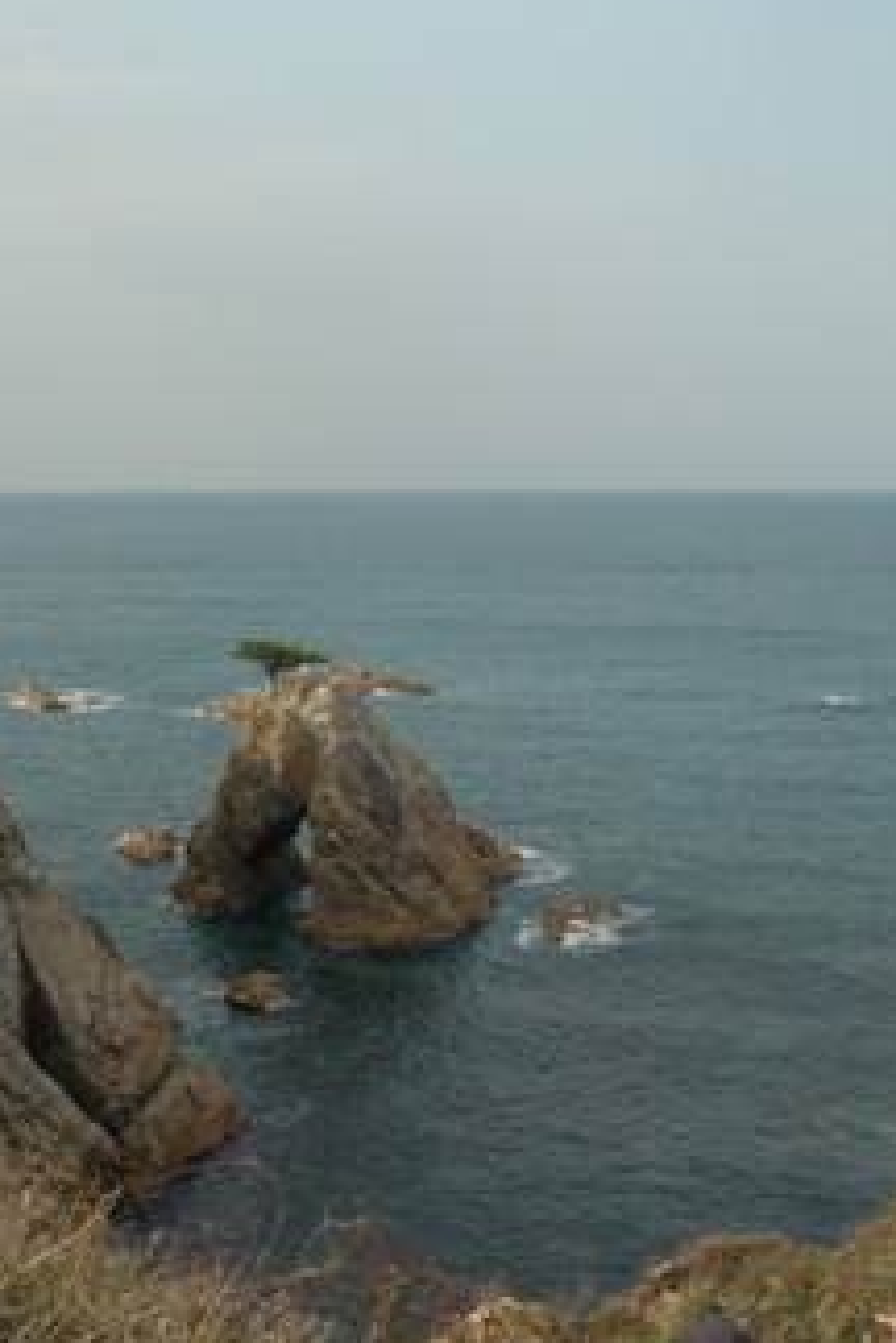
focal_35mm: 50
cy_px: 657
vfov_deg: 39.6
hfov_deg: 26.2
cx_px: 108
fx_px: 1867
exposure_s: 1/400
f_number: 10
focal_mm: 18
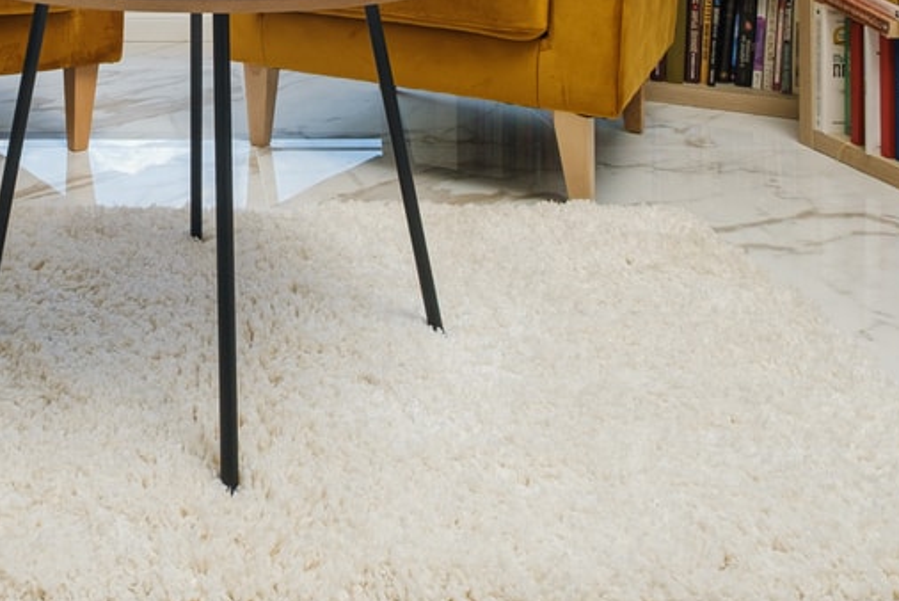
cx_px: 162
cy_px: -153
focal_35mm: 40
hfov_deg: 45.6
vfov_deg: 28.3
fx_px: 999
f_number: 8
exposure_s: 1/100
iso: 320
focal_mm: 10
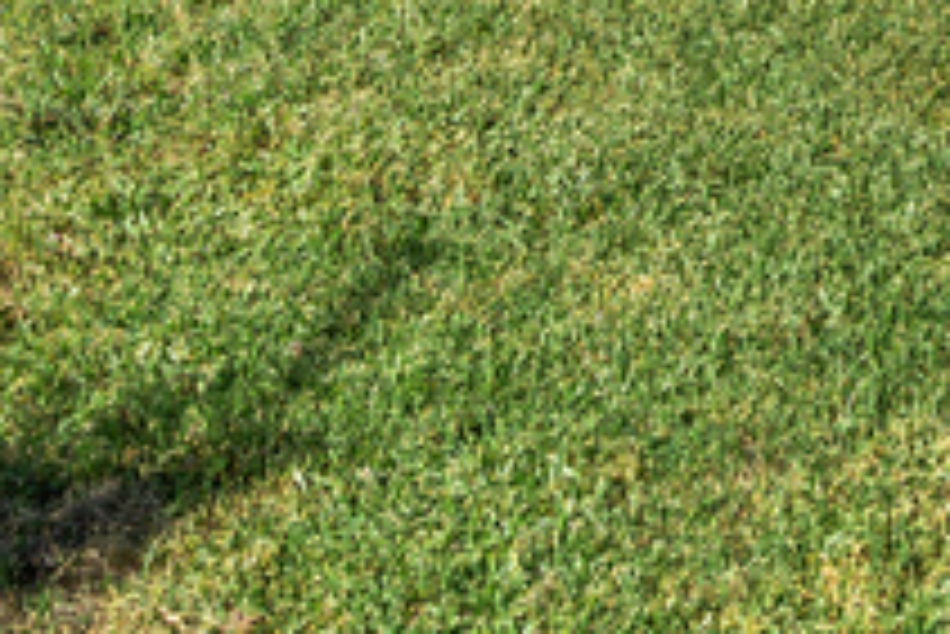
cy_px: -926
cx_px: 1508
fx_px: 2799
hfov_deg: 17.0
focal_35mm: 106
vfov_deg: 10.8
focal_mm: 14
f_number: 8
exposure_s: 1/60
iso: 125
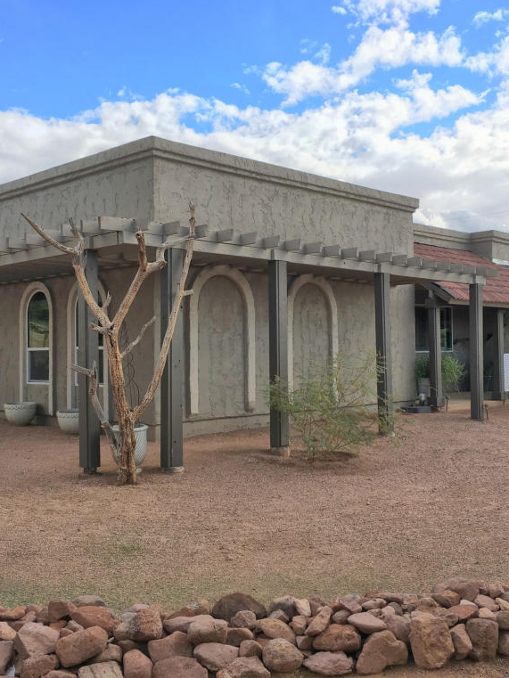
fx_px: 764
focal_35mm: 39
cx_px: 251
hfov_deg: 36.8
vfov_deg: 47.9
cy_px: 339
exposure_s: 1/1083
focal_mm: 4.15
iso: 25
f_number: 2.2
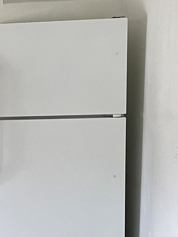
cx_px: -82
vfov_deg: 20.0
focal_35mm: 98
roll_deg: +1.7
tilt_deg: -9.3
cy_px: 158
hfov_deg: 14.2
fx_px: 671
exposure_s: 1/66
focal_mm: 4.2
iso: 125
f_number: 1.6
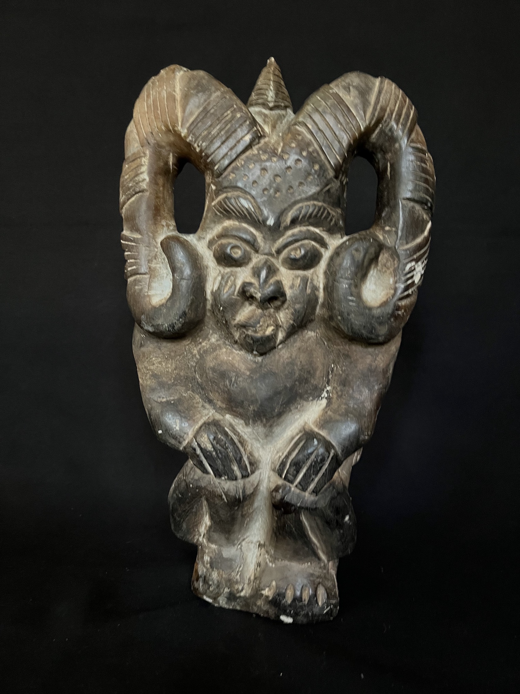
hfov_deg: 53.1
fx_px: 521
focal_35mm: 26
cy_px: 347
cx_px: 260
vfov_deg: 67.3
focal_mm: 5.1
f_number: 1.6
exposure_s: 1/35
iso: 640
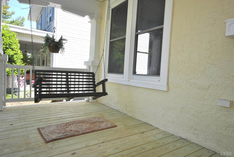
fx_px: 156
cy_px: 78
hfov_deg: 73.7
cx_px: 117
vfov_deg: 53.3
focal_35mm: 24
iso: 110
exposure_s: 1/125
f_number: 5.6
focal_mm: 16
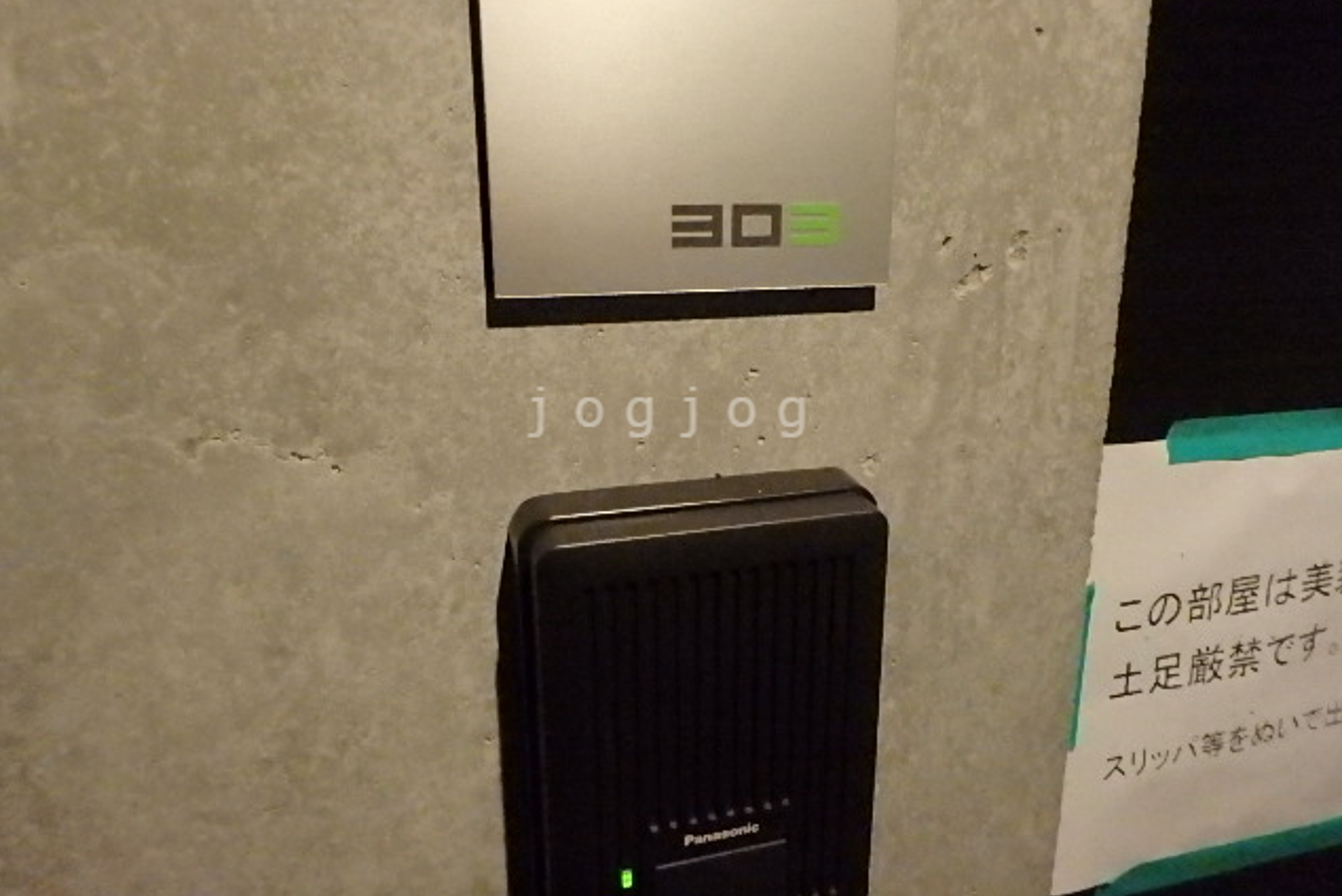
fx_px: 820
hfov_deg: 78.6
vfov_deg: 57.2
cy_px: 412
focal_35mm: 22
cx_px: 672
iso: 3200
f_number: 3.5
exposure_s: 1/125
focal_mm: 3.7
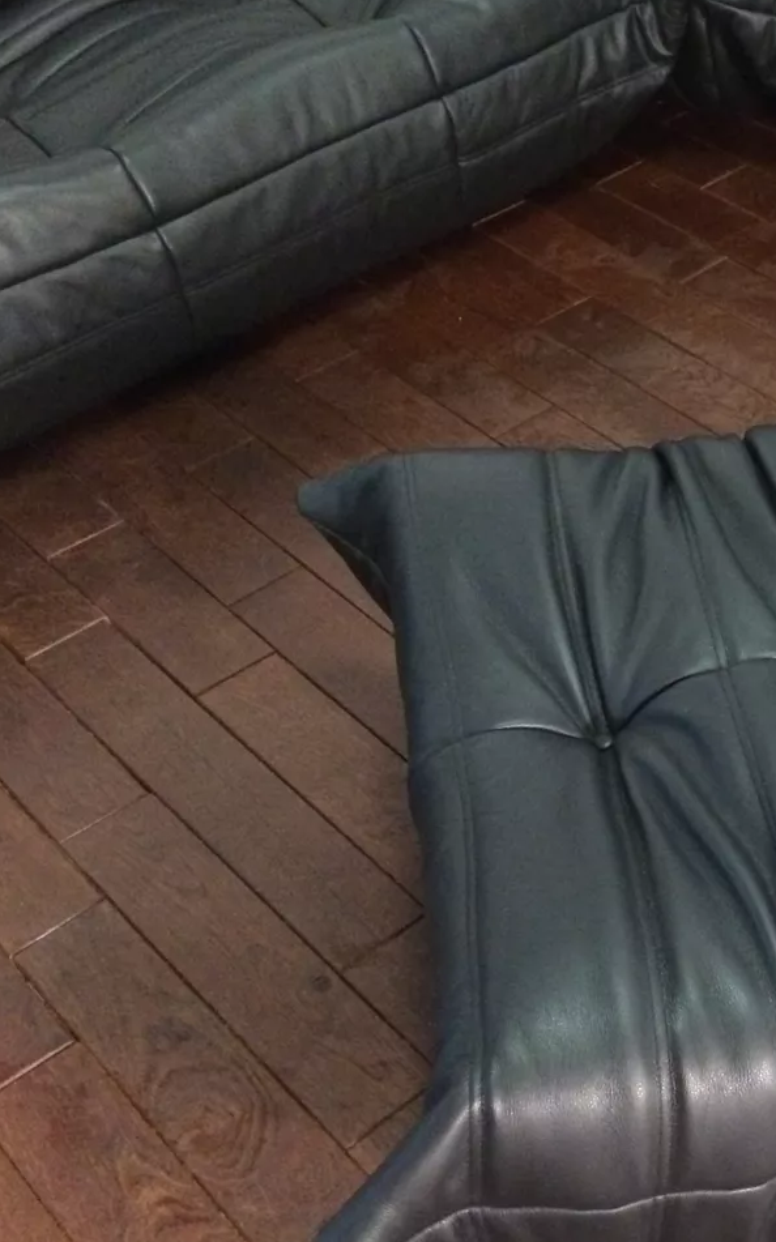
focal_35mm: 51
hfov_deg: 23.0
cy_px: 692
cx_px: 953
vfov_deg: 39.5
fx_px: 1727
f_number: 2.2
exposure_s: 1/17
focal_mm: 4.12
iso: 500
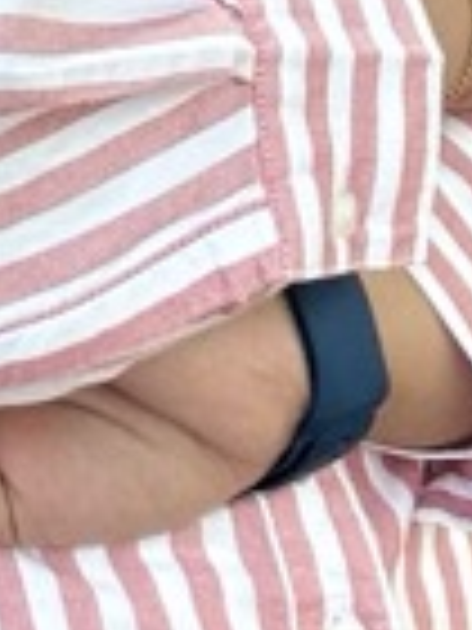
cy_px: -1125
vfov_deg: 9.5
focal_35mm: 172
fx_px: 3127
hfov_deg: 8.4
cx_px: -238
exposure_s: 1/153
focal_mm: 2.69
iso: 20
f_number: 1.9
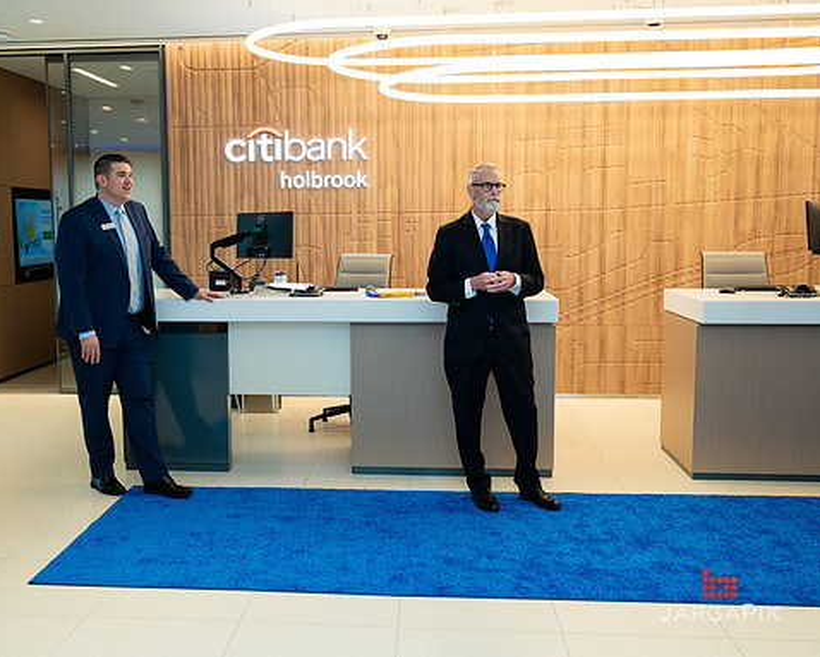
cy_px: 330
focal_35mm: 39
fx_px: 947
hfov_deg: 46.6
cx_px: 333
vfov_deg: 38.3
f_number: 3.5
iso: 500
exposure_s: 1/200
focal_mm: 33
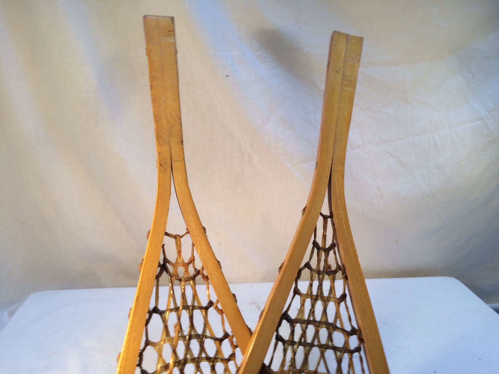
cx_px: 250
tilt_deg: -19.4
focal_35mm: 29
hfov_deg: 61.7
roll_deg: +0.4
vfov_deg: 48.2
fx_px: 418
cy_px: 187
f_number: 2.2
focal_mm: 4.15
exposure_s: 1/50
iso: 40
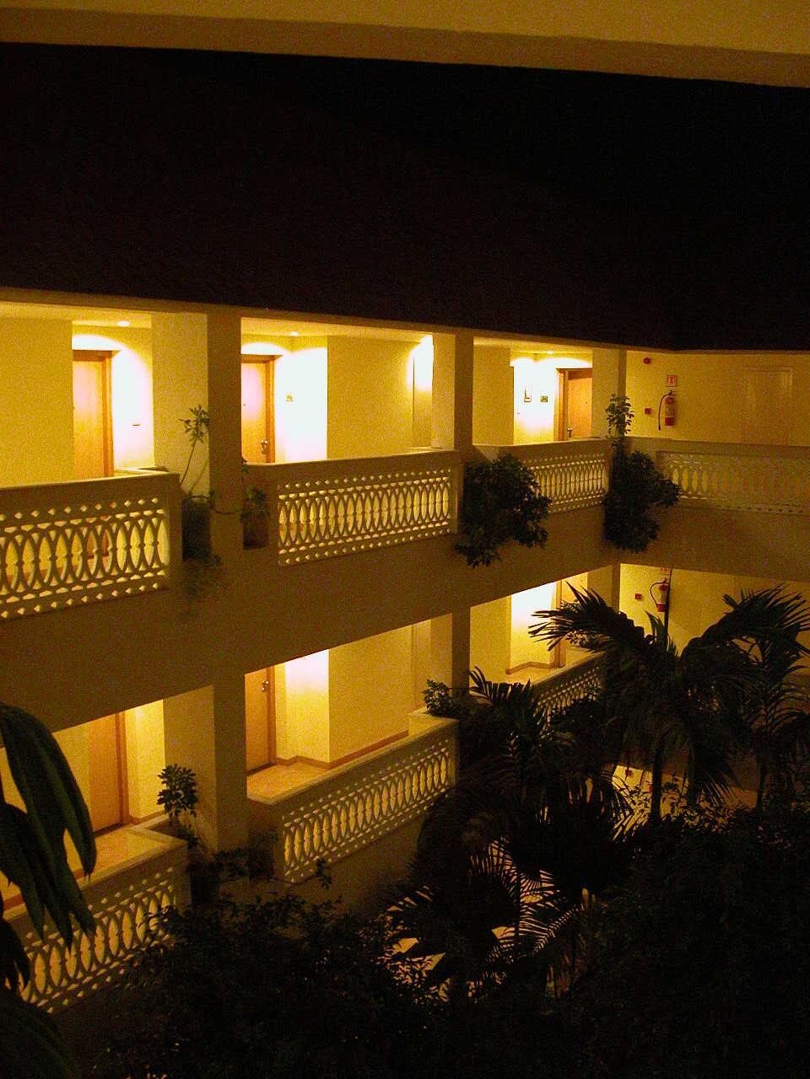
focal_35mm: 34
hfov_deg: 41.8
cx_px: 405
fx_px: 1061
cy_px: 540
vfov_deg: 54.0
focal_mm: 8.9
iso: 800
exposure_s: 1/7.6
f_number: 2.8
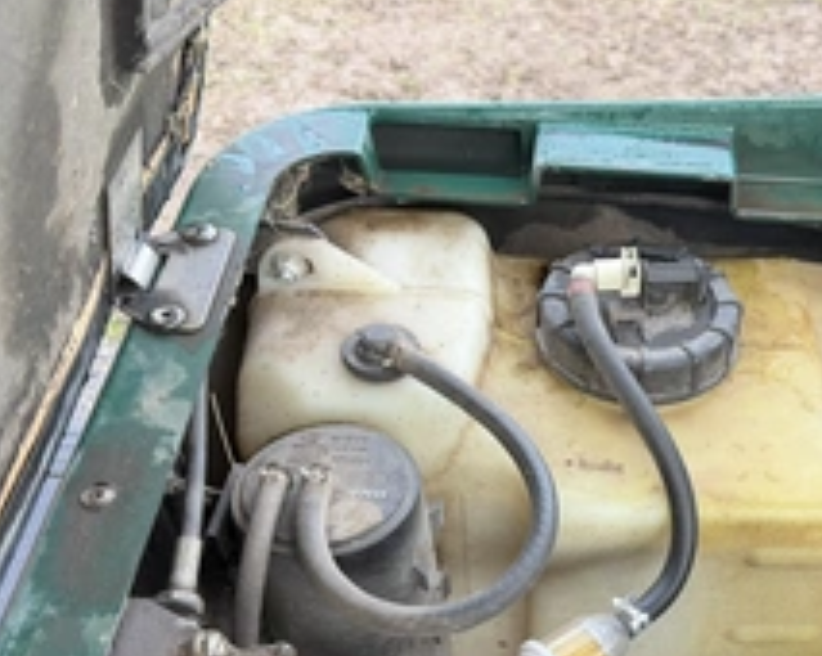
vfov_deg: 33.5
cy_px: 486
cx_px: 660
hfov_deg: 40.3
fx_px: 1069
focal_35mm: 44
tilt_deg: -47.0
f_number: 1.78
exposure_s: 1/121
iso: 200
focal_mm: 6.76
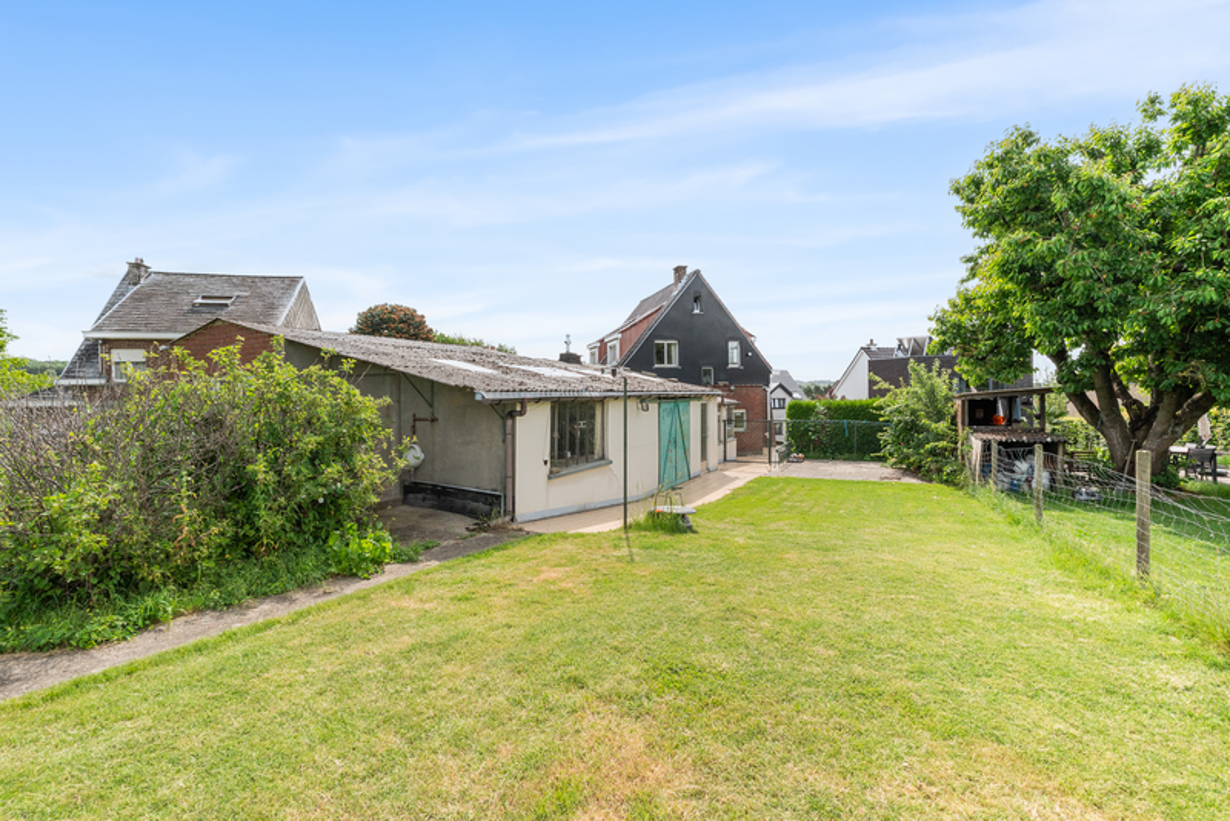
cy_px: 410
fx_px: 547
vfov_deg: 73.8
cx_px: 615
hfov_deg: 96.7
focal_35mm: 16
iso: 800
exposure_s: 1/1000
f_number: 11
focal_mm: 16
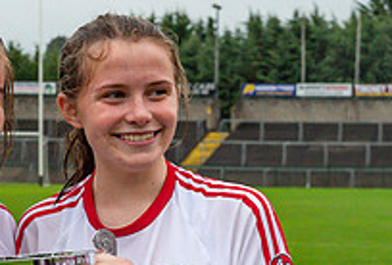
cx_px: 92
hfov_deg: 13.1
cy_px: 269
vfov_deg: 8.9
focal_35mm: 155
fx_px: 1695
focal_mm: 48
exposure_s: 1/100
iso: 1250
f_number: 4
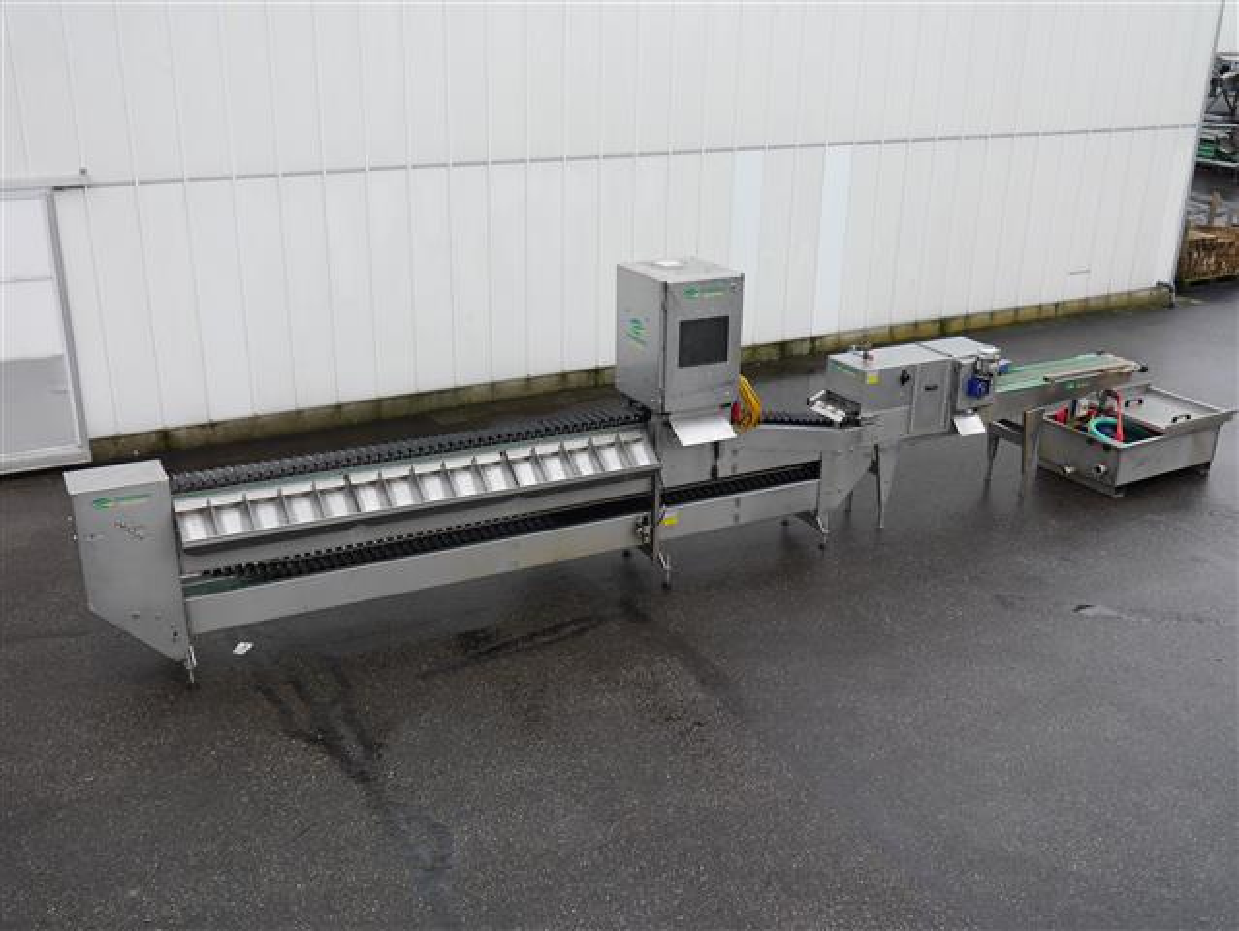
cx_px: 620
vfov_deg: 39.7
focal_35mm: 36
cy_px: 466
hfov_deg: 51.3
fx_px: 1289
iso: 160
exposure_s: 1/125
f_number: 5
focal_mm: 18
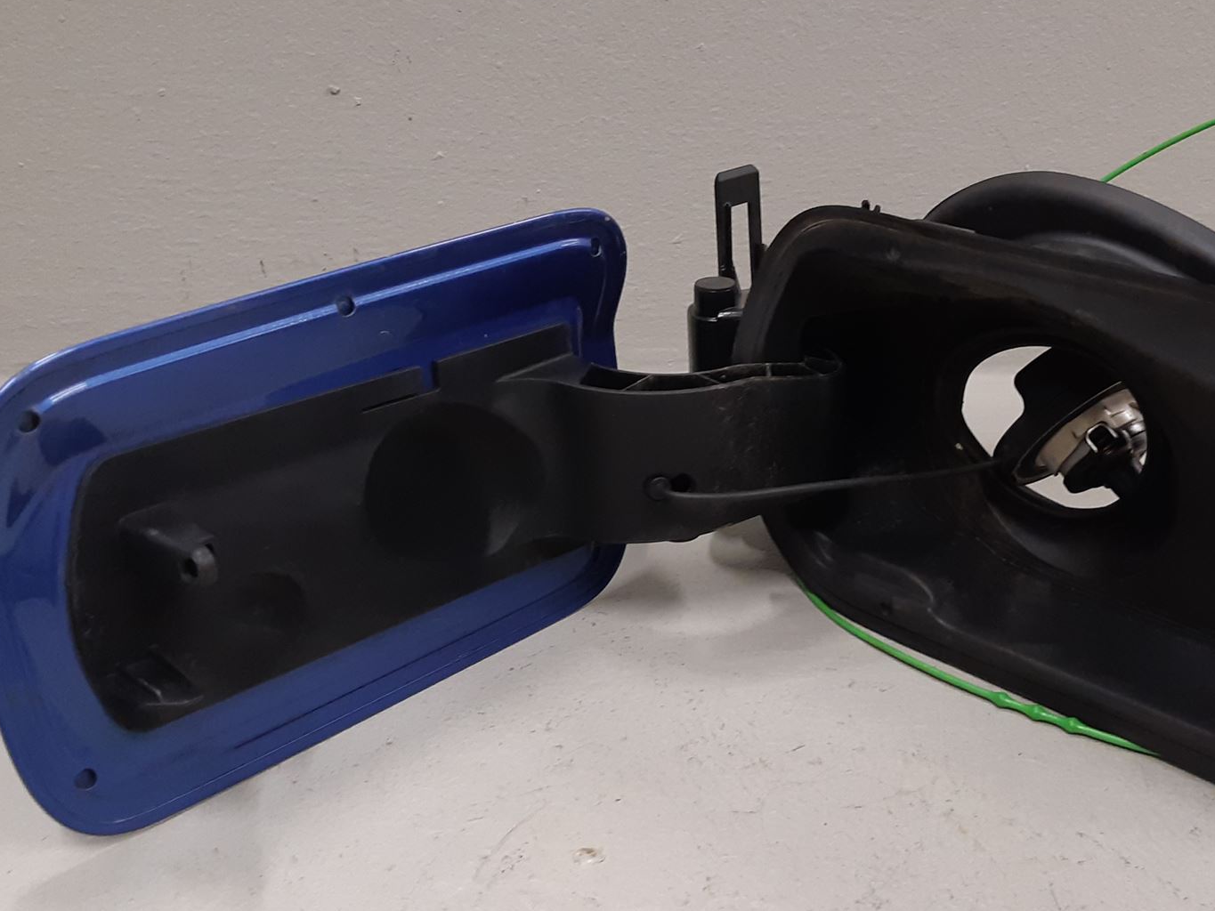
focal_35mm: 39
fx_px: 1369
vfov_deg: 36.8
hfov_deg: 47.6
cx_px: 726
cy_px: 400
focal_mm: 3.93
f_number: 1.7
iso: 160
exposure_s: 1/50
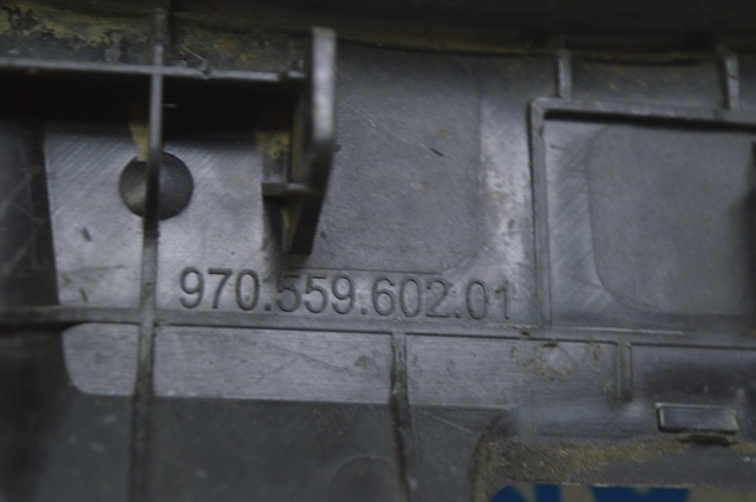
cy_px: 251
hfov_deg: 24.6
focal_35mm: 82
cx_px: 378
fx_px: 1730
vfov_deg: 16.5
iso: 400
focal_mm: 55
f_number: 5.6
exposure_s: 1/20
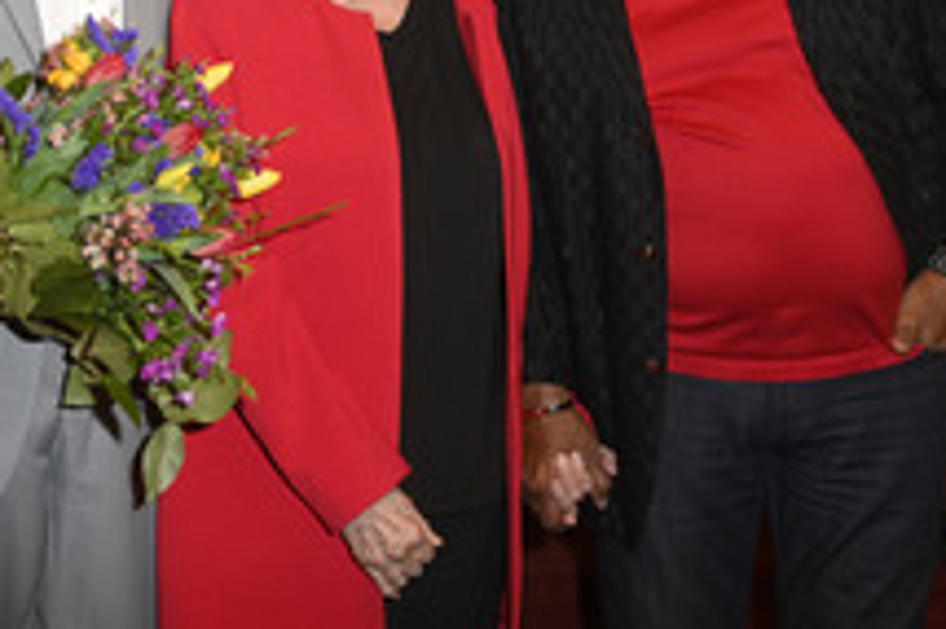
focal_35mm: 67
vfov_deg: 19.9
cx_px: 301
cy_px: 79
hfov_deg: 29.8
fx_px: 1759
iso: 2000
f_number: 5.6
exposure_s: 1/200
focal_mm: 32
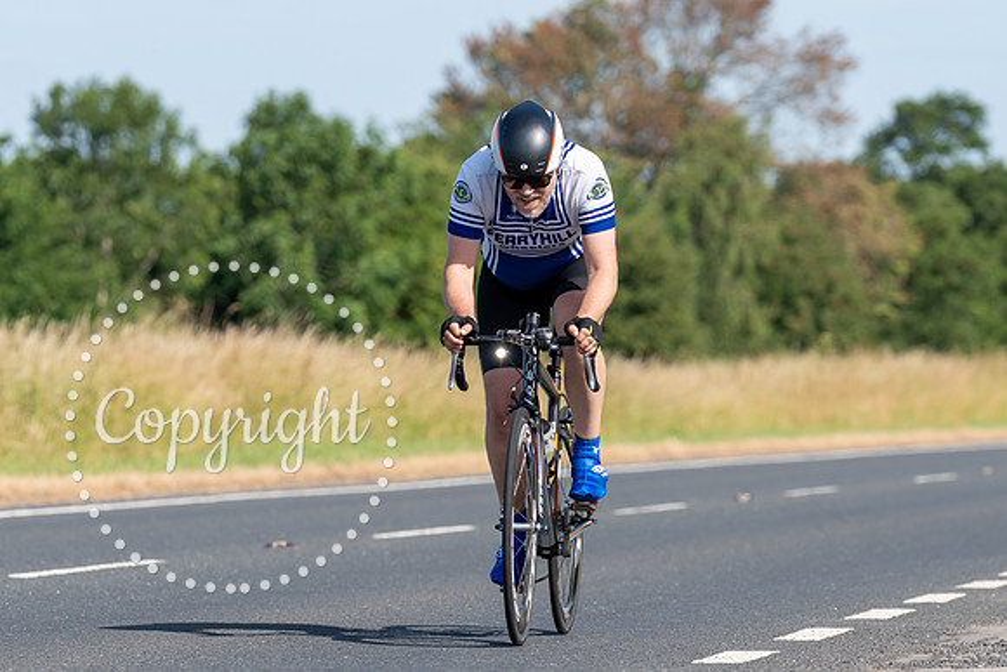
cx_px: 488
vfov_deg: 5.0
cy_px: 345
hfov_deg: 7.5
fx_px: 7681
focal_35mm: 275
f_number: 4
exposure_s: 1/1000
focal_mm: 154
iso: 100
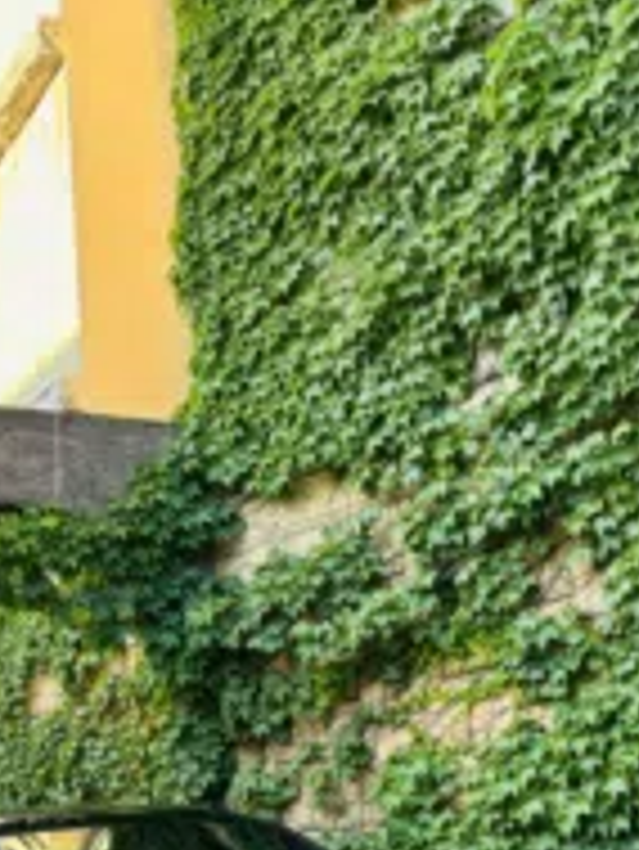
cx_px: 207
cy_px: 895
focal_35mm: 55
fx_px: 1352
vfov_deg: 31.6
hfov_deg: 26.4
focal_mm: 5.96
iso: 32
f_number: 1.6
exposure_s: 1/135
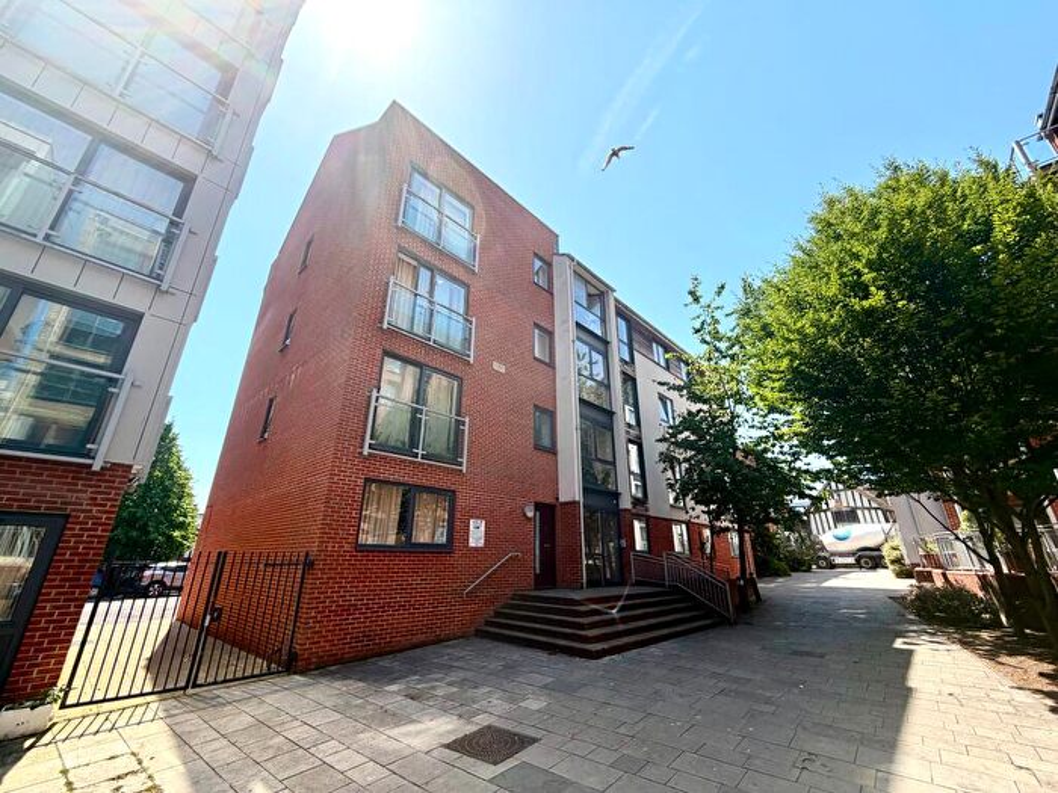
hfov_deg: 102.1
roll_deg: -0.1
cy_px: 396
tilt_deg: +21.9
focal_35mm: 14
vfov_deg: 85.7
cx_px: 529
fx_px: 428
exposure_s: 1/770
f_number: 2.2
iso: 32
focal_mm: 2.22
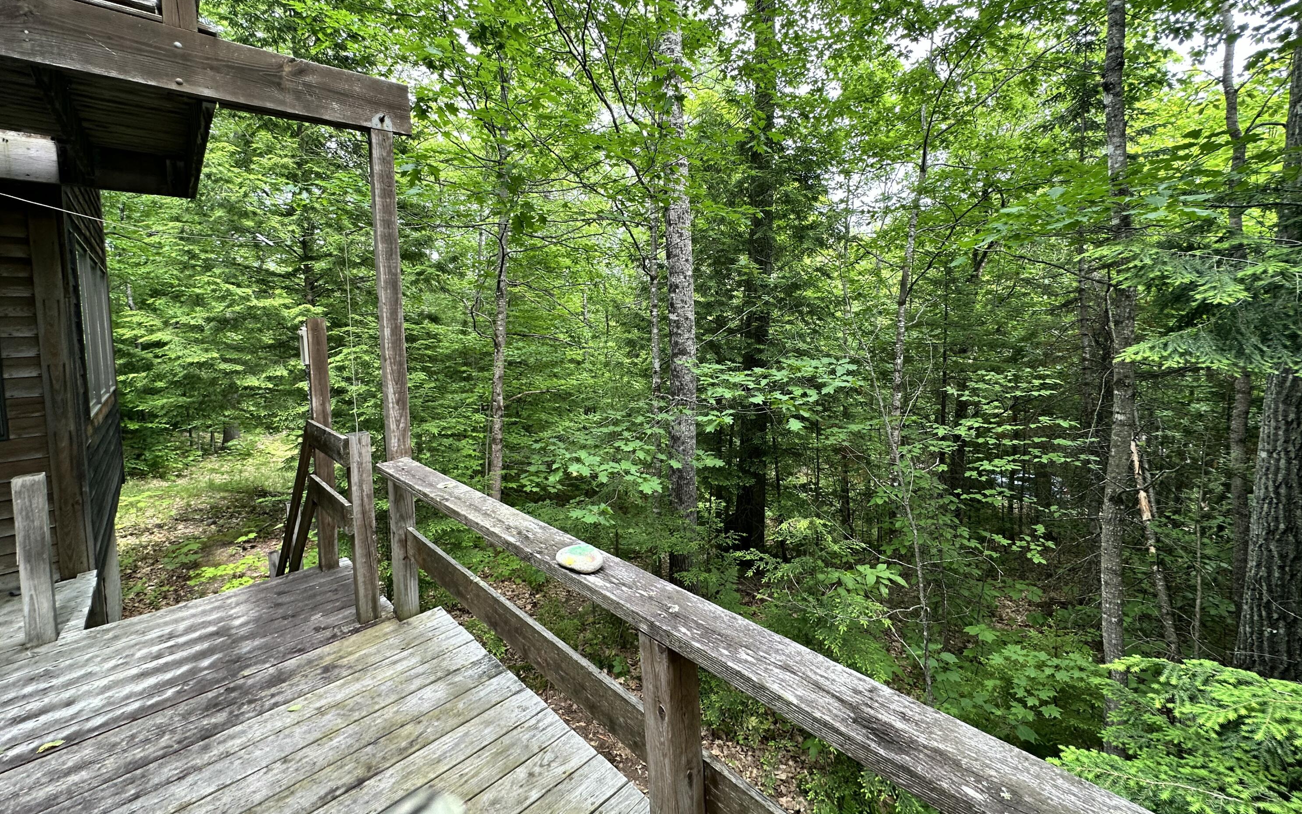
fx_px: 532
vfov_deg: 74.3
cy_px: 347
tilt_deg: -3.0
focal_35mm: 15
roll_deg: +1.8
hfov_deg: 101.5
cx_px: 651
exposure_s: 1/99
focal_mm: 2.22
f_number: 2.2
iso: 64
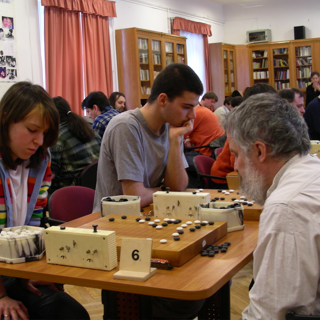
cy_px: 159
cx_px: 140
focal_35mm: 57
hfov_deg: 30.0
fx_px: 596
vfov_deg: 30.0
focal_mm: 8
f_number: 3.5
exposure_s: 1/4.3
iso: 50
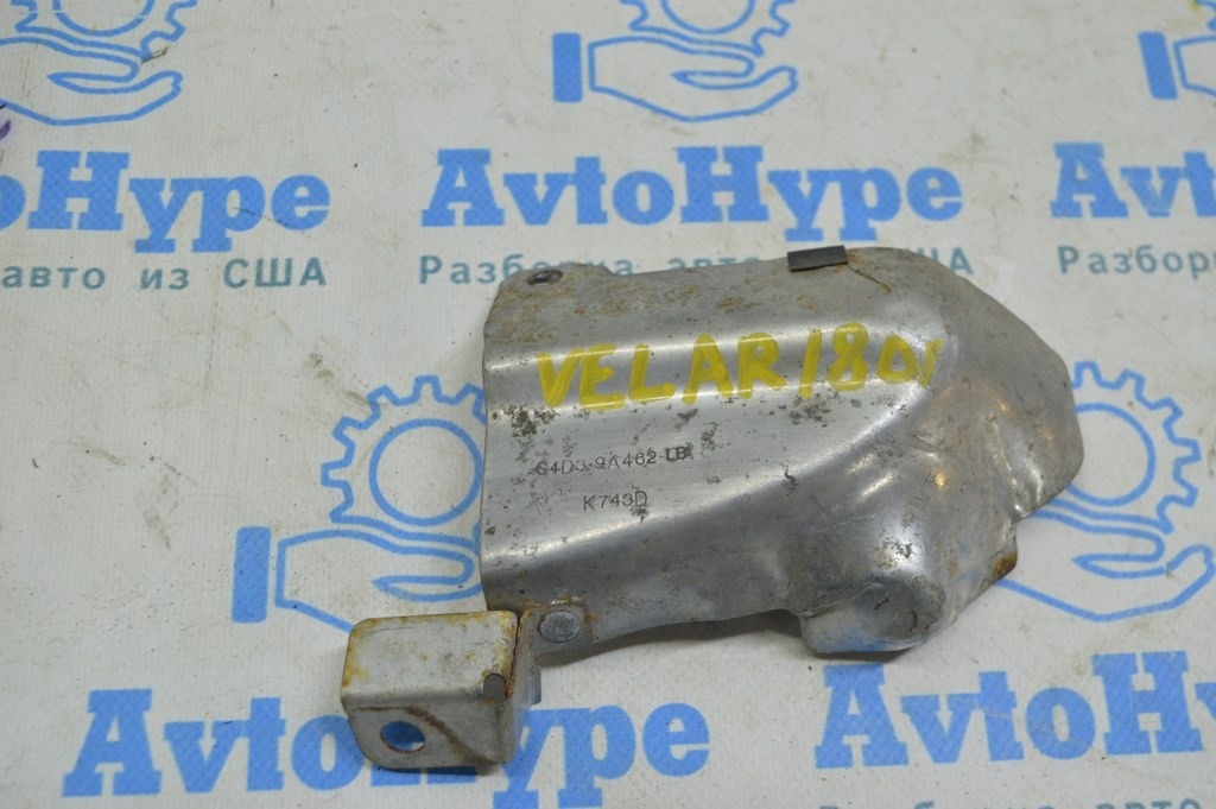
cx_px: 608
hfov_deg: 48.0
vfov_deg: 33.0
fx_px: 1367
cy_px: 404
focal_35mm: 40
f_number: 5.6
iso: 400
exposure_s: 1/40
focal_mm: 27
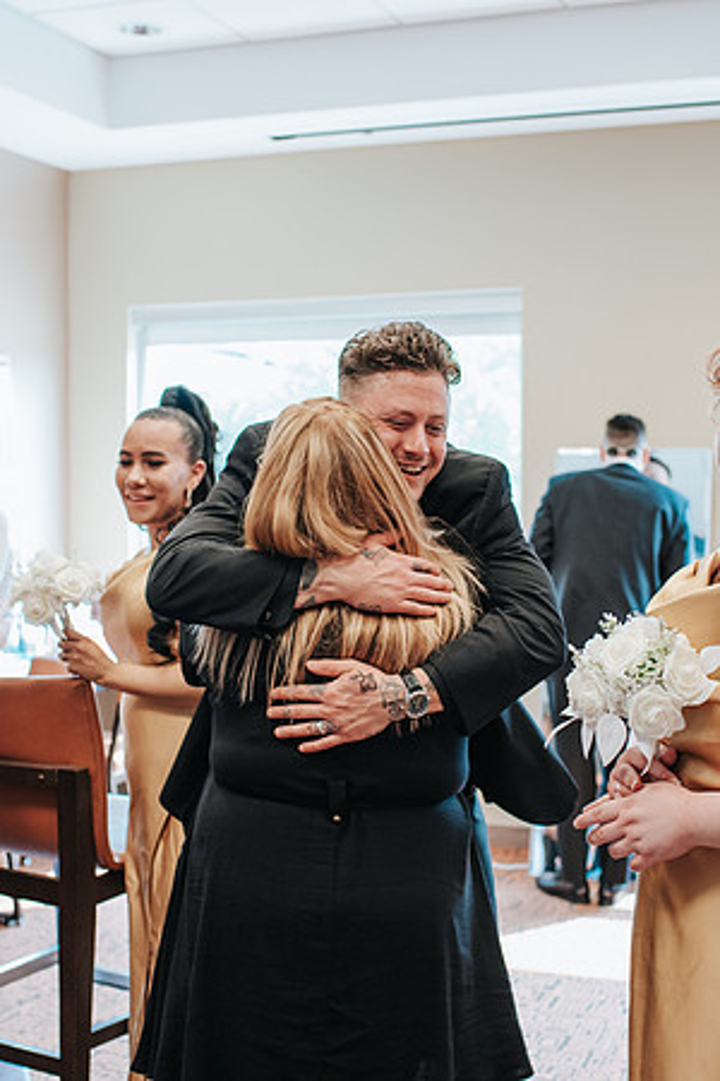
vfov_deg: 37.9
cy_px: 540
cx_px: 356
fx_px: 1574
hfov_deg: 25.8
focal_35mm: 52
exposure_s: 1/250
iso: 720
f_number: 3.2
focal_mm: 35
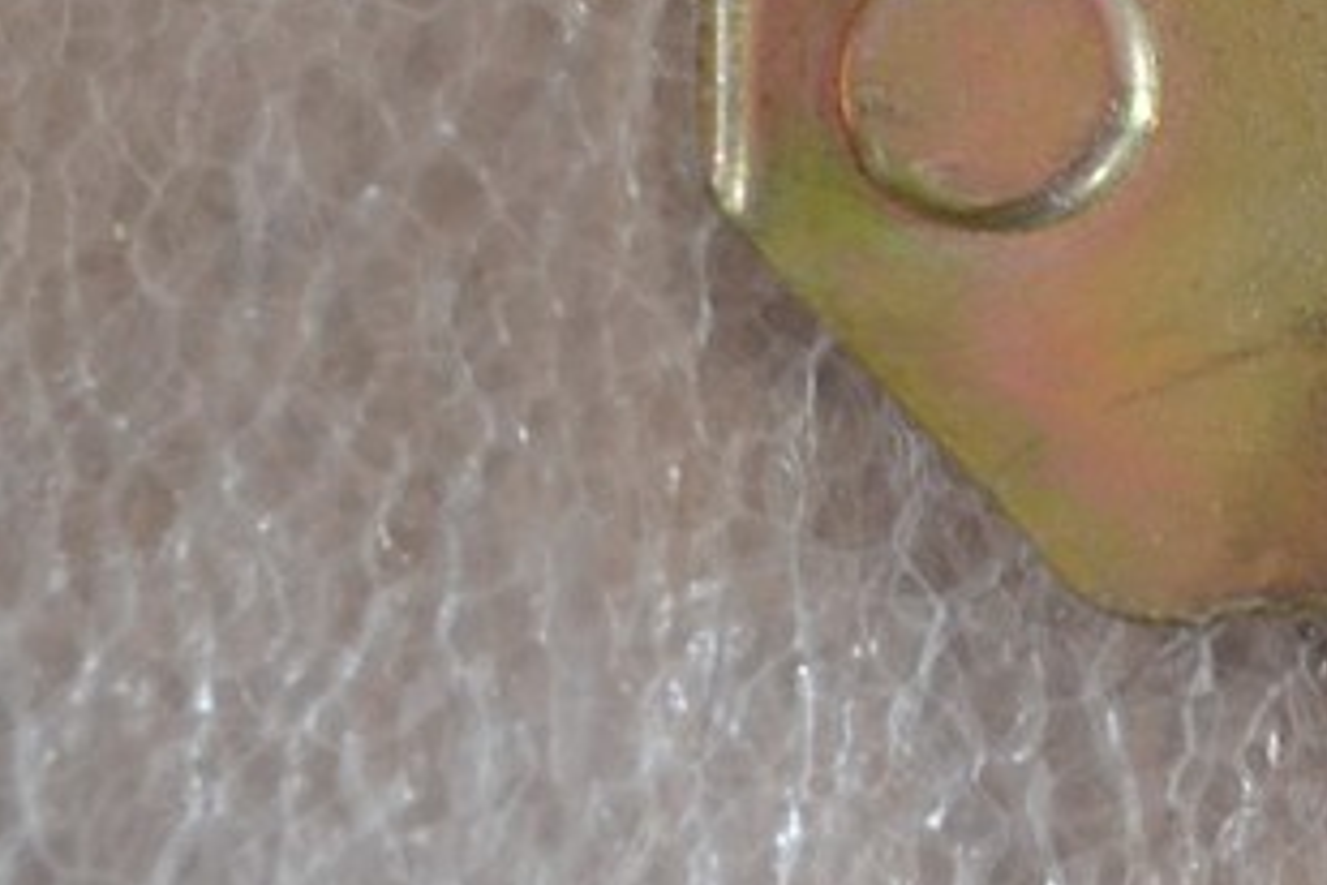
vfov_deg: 11.4
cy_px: -120
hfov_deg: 15.2
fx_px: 4349
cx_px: 2345
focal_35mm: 118
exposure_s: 1/13
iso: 800
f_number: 3.5
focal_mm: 18
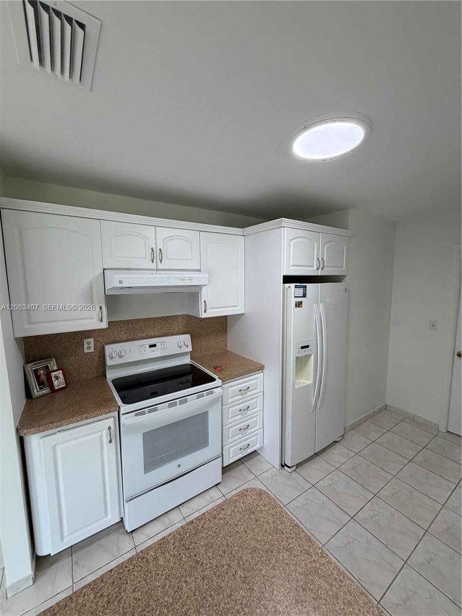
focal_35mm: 14
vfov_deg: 102.1
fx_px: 249
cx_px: 231
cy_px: 308
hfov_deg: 85.7
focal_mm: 2.22
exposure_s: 1/120
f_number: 2.2
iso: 160
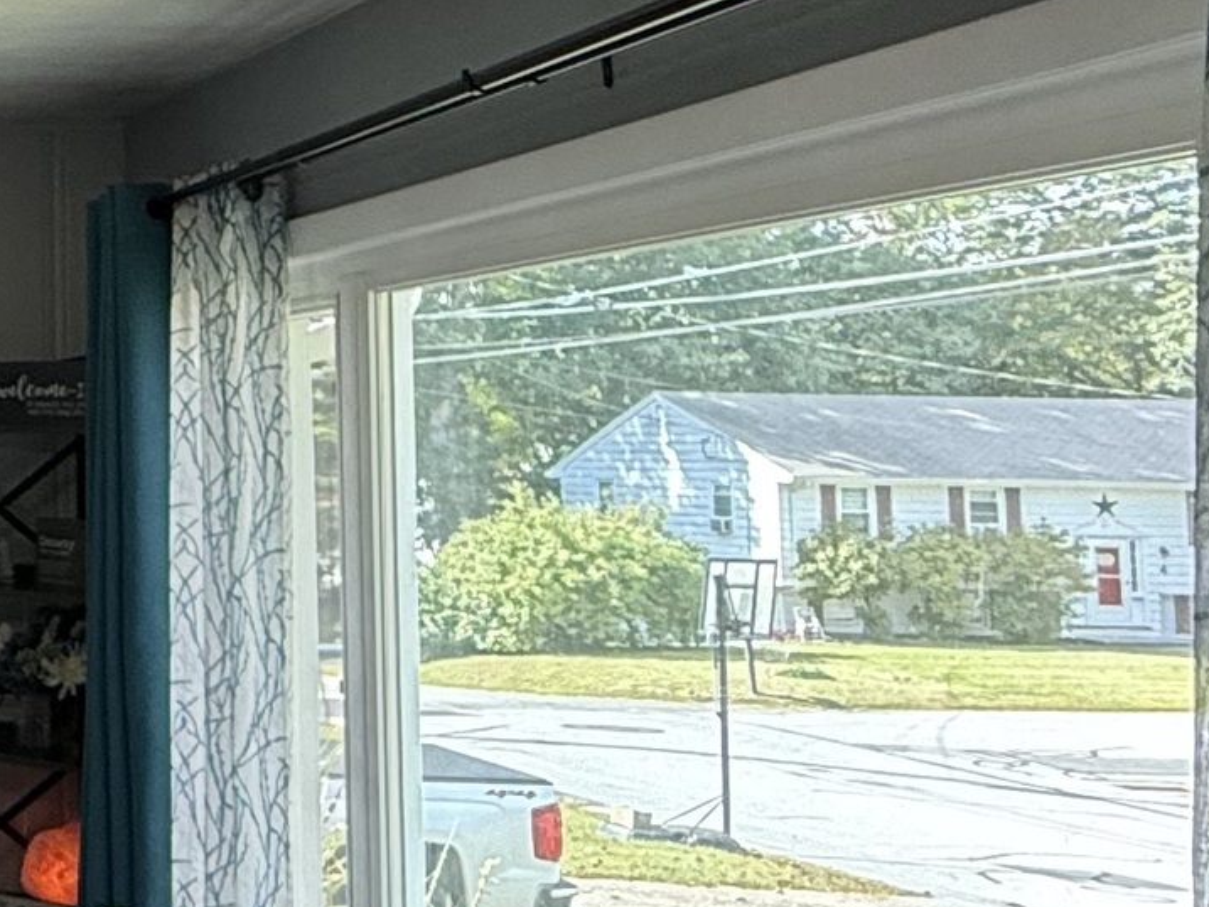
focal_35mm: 60
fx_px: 2096
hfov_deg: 23.8
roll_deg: -1.8
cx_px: -708
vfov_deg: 24.3
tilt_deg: +4.6
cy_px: 283
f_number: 2.2
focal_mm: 2.22
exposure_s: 1/120
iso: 250
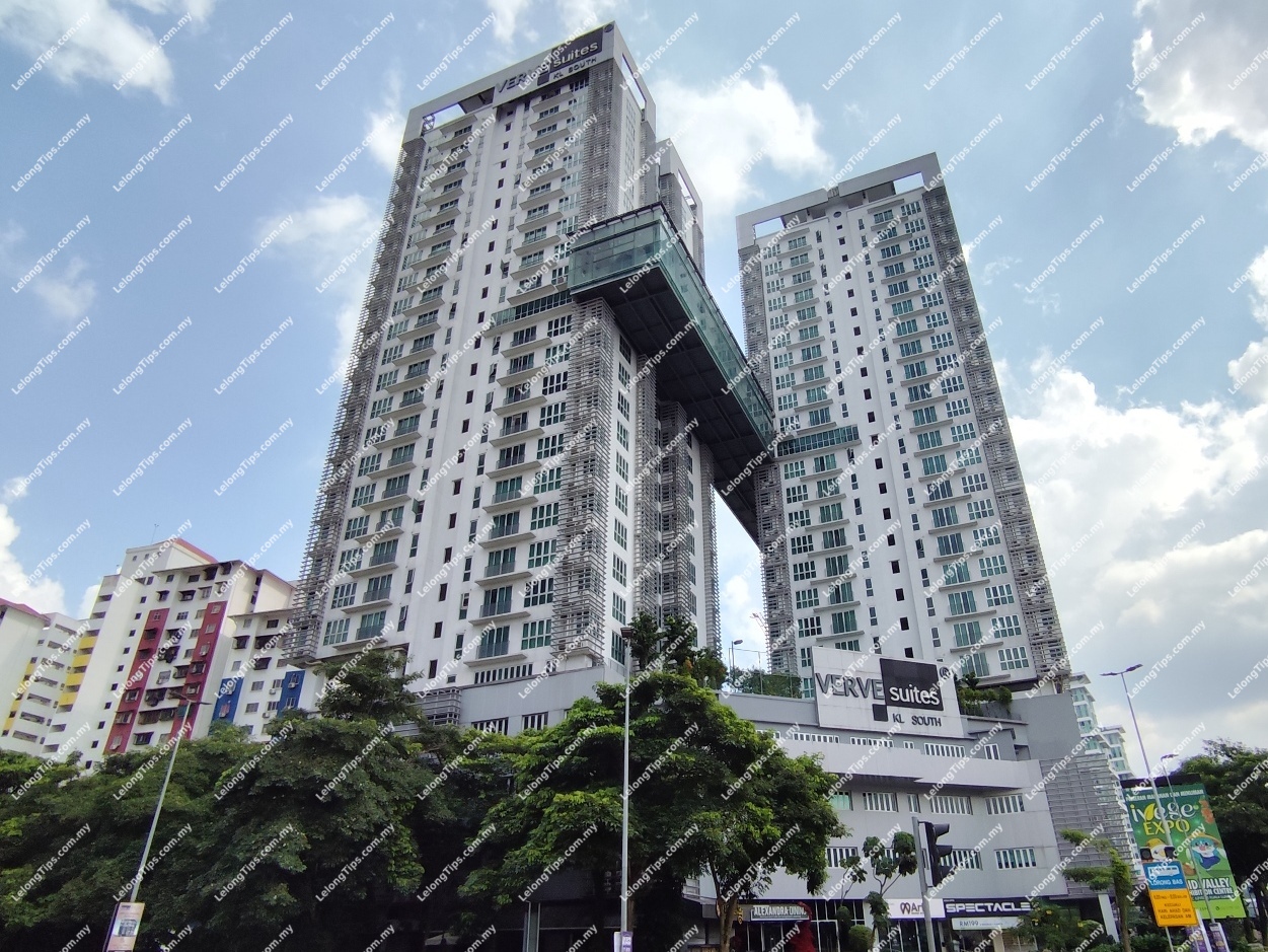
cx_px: 634
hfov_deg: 84.6
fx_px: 696
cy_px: 476
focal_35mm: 19
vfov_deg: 68.7
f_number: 2.2
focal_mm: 1.65
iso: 50
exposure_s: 1/2281
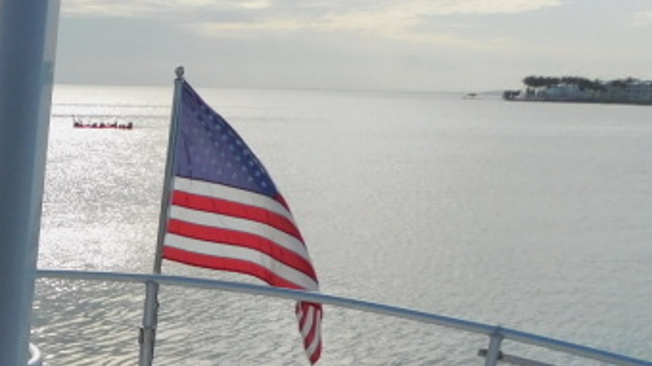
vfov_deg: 18.3
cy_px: 535
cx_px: 2
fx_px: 1020
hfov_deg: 32.6
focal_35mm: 59
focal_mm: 4
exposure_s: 1/640
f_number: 6
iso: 125
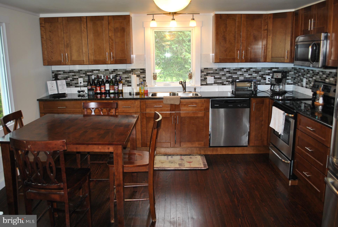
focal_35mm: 30
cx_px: 169
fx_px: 282
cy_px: 114
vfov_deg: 43.7
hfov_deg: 61.9
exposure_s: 1/60
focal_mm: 20
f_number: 3.8
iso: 200
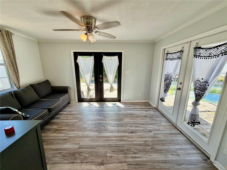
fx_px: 92
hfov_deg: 102.1
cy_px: 85
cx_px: 114
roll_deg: +0.1
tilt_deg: -12.9
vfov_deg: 85.7
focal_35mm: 14
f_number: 2.2
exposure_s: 1/157
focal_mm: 2.22
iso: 50
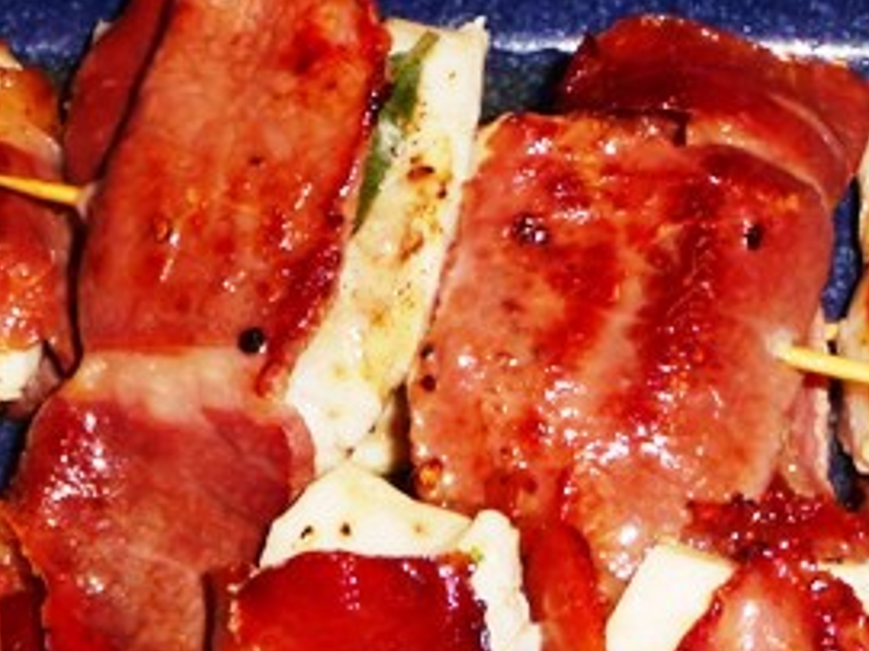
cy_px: 481
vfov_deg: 12.5
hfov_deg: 16.7
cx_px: 462
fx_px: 2961
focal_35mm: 118
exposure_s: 1/30
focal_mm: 8.5
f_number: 4.2
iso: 100
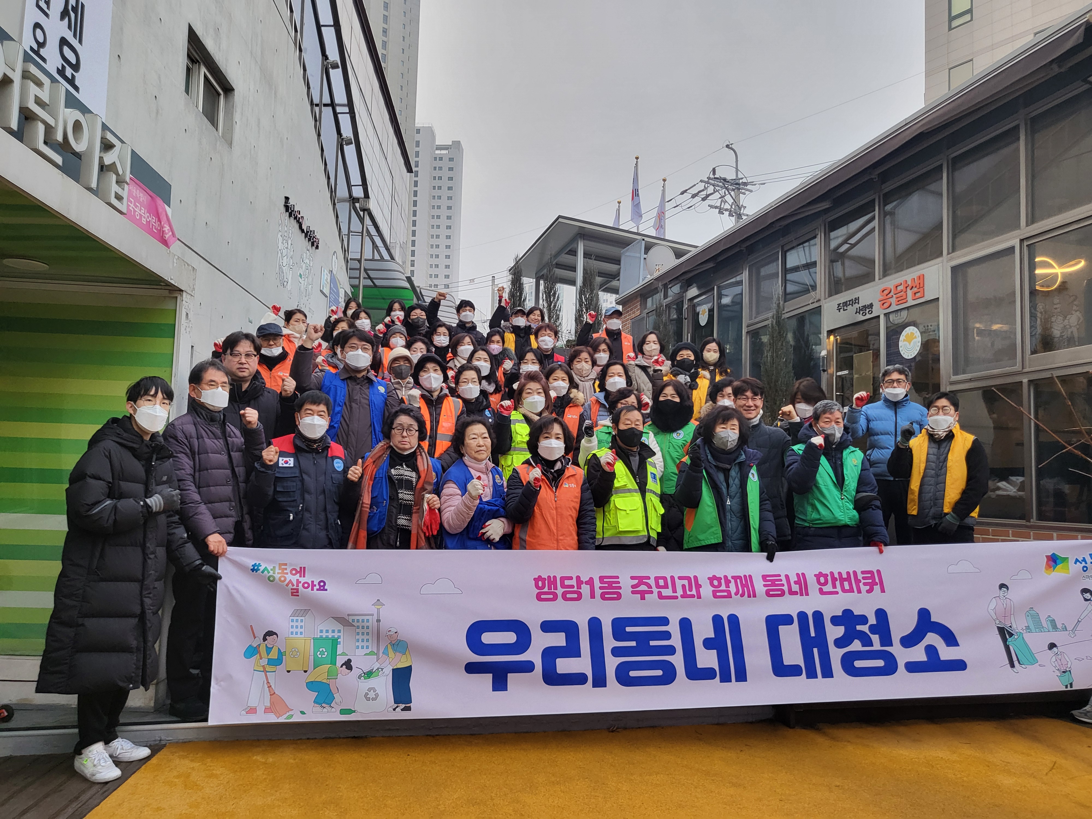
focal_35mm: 26
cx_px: 546
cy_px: 410
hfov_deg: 67.3
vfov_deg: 53.1
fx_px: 820
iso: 80
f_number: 1.8
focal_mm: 4.25
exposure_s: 1/120
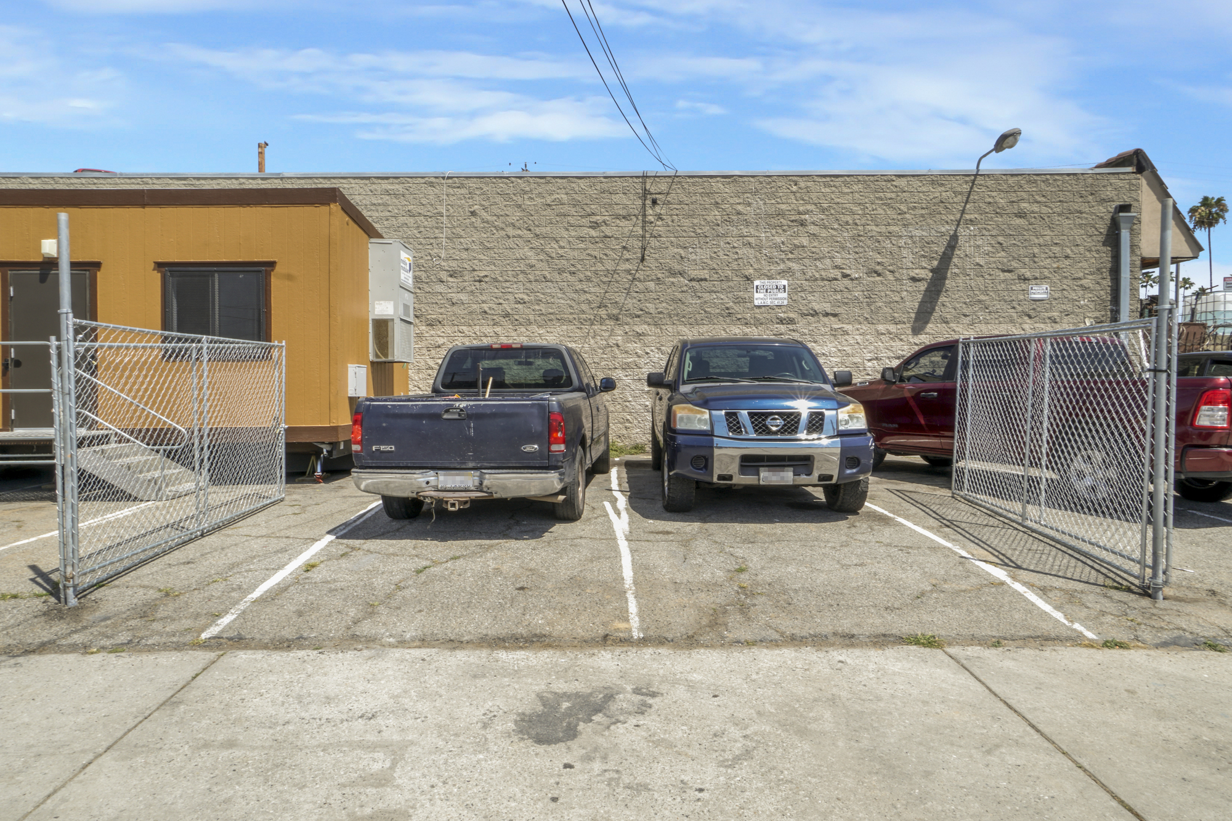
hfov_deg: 77.3
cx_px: 616
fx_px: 770
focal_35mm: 22
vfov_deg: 56.1
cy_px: 410
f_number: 22
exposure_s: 1/30
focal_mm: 15
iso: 100
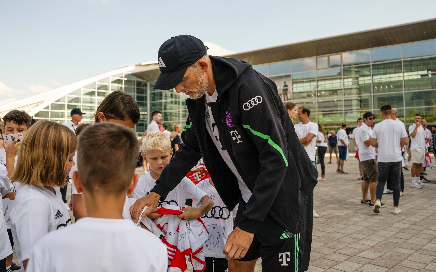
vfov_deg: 41.8
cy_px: 122
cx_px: 223
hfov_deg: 62.9
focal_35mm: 30
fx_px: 356
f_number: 2.8
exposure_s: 1/2500
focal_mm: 24
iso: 100
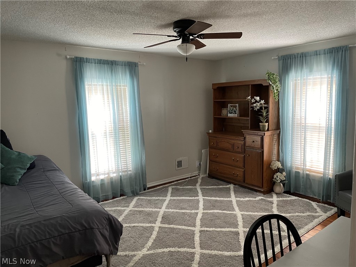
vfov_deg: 53.1
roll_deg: +2.2
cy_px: 134
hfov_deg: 67.3
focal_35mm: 26
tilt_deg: -7.4
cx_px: 178
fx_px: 267
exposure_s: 1/60
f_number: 1.6
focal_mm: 4.2
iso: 250
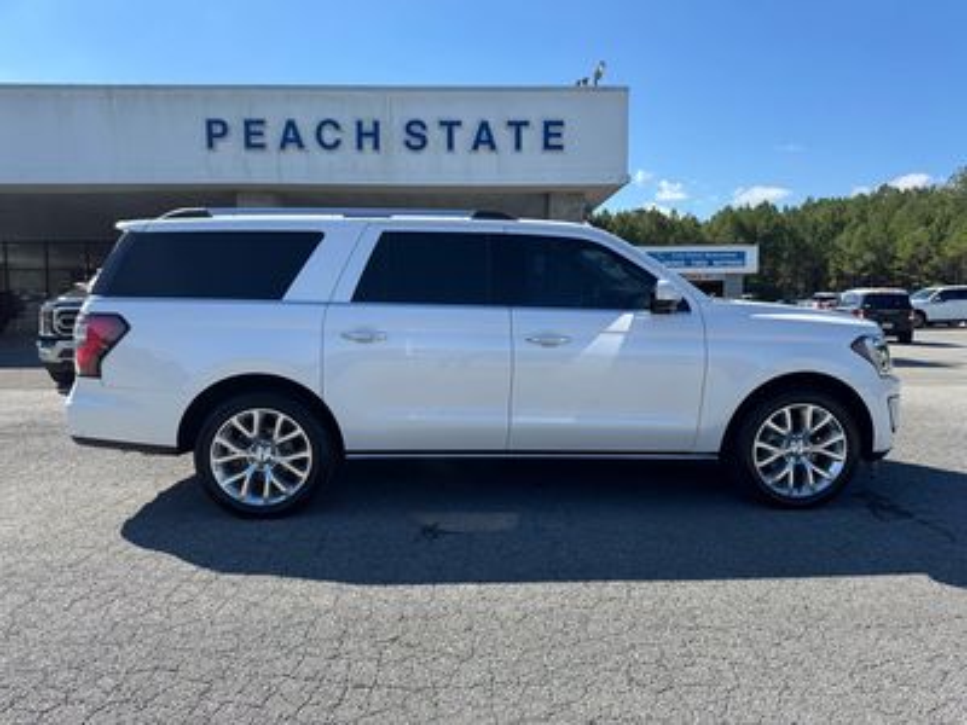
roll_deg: -0.3
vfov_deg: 56.8
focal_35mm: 24
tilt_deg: -4.4
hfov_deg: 71.6
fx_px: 670
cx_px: 484
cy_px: 362
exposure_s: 1/2506
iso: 80
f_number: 1.78
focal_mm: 6.76
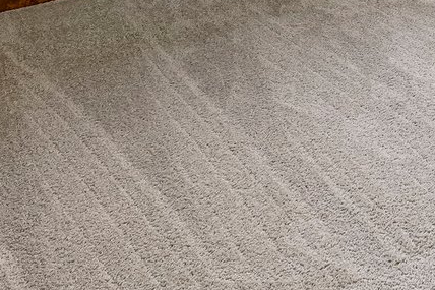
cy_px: -308
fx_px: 809
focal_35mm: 67
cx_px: 498
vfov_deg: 15.6
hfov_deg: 27.2
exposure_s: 1/3.33
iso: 400
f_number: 8
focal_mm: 14
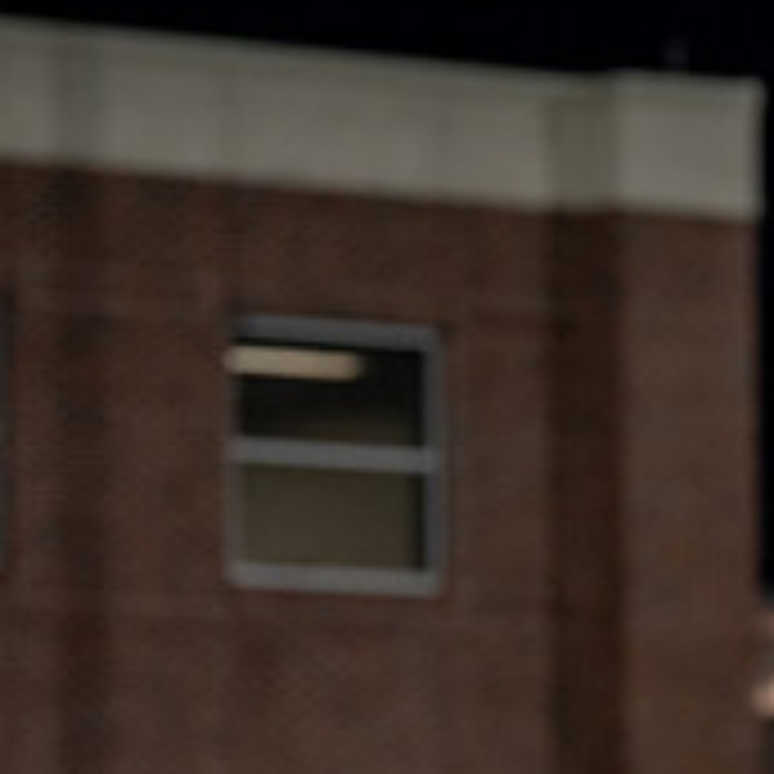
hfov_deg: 4.7
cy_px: 803
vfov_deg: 4.7
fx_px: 9436
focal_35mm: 373
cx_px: 1043
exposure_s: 1/1250
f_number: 2.8
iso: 2000
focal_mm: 109
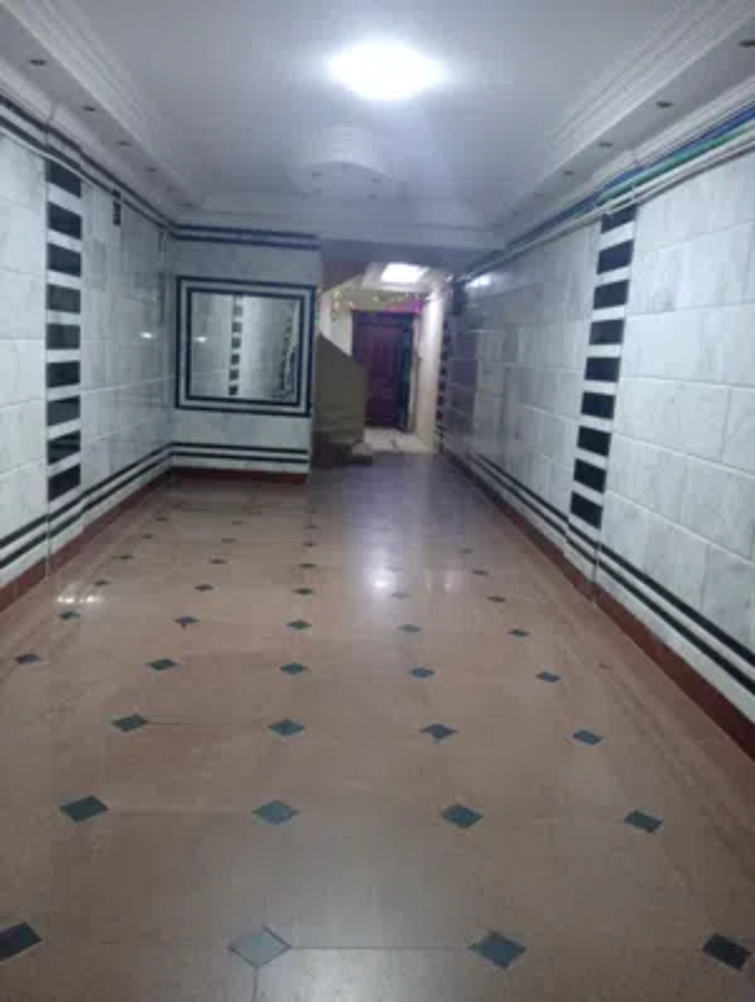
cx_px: 378
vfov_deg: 63.4
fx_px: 812
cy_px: 501
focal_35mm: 28
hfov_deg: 49.9
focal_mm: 3.98
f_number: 1.8
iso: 774
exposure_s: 1/33.3
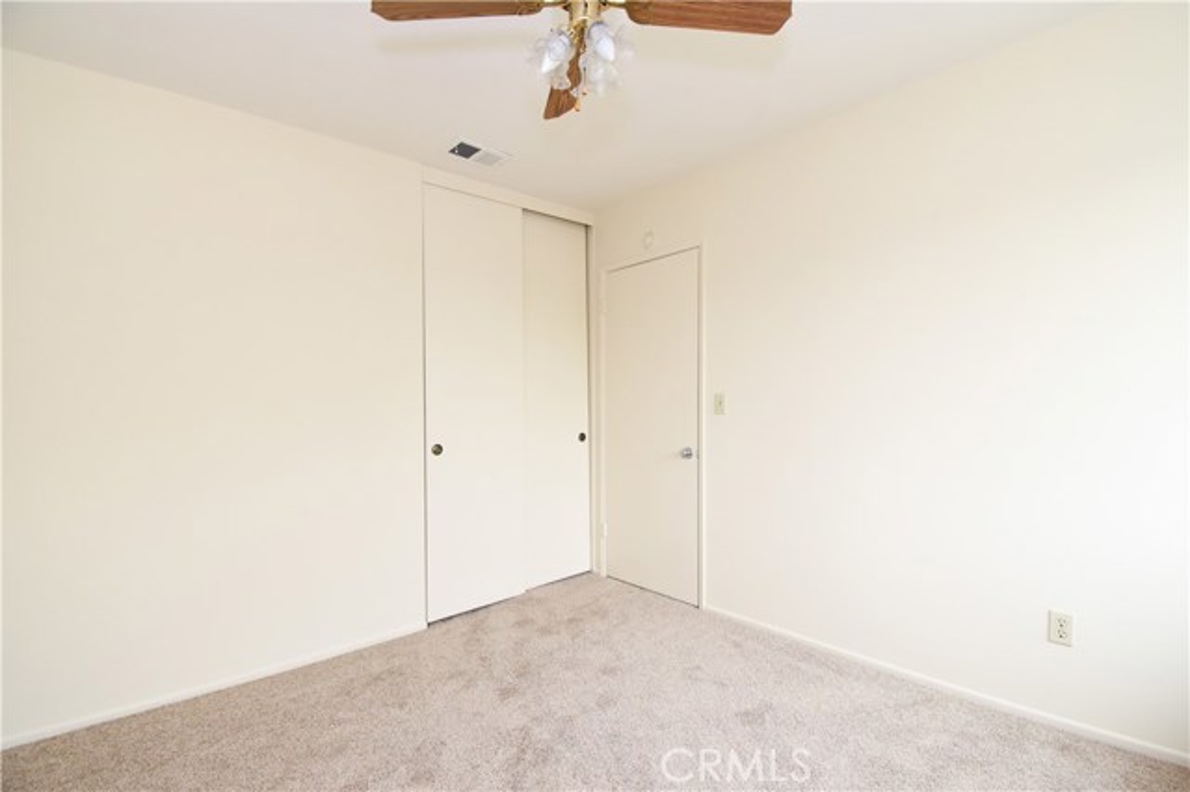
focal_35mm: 15
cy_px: 396
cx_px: 595
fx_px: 496
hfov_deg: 100.4
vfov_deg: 77.3
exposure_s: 1/125
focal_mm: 10
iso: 1000
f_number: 8
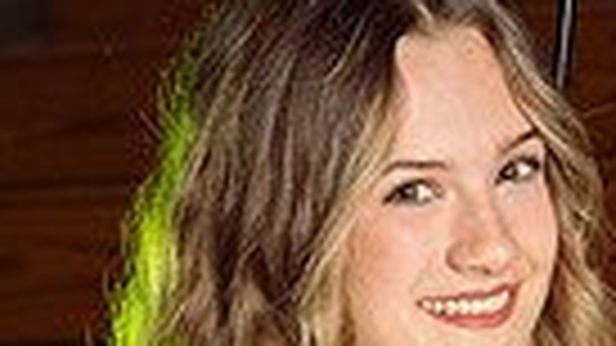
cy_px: 894
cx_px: 513
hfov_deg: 9.0
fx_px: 3919
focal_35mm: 240
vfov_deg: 4.9
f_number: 5.6
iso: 125
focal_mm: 70
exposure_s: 1/250
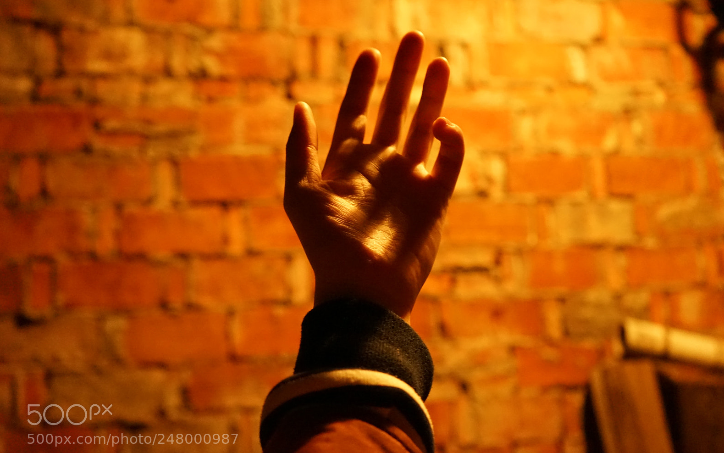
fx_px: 631
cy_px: 230
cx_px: 365
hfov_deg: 59.7
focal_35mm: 32
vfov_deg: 39.4
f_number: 4
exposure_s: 1/40
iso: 6400
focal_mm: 31
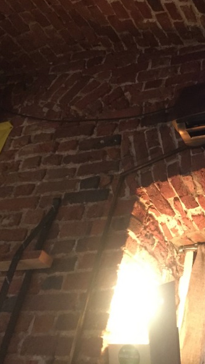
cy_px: 181
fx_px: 415
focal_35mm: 43
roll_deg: -3.9
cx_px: 227
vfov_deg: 47.3
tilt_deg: +32.7
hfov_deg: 25.6
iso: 640
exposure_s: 1/17
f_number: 2.2
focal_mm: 4.15
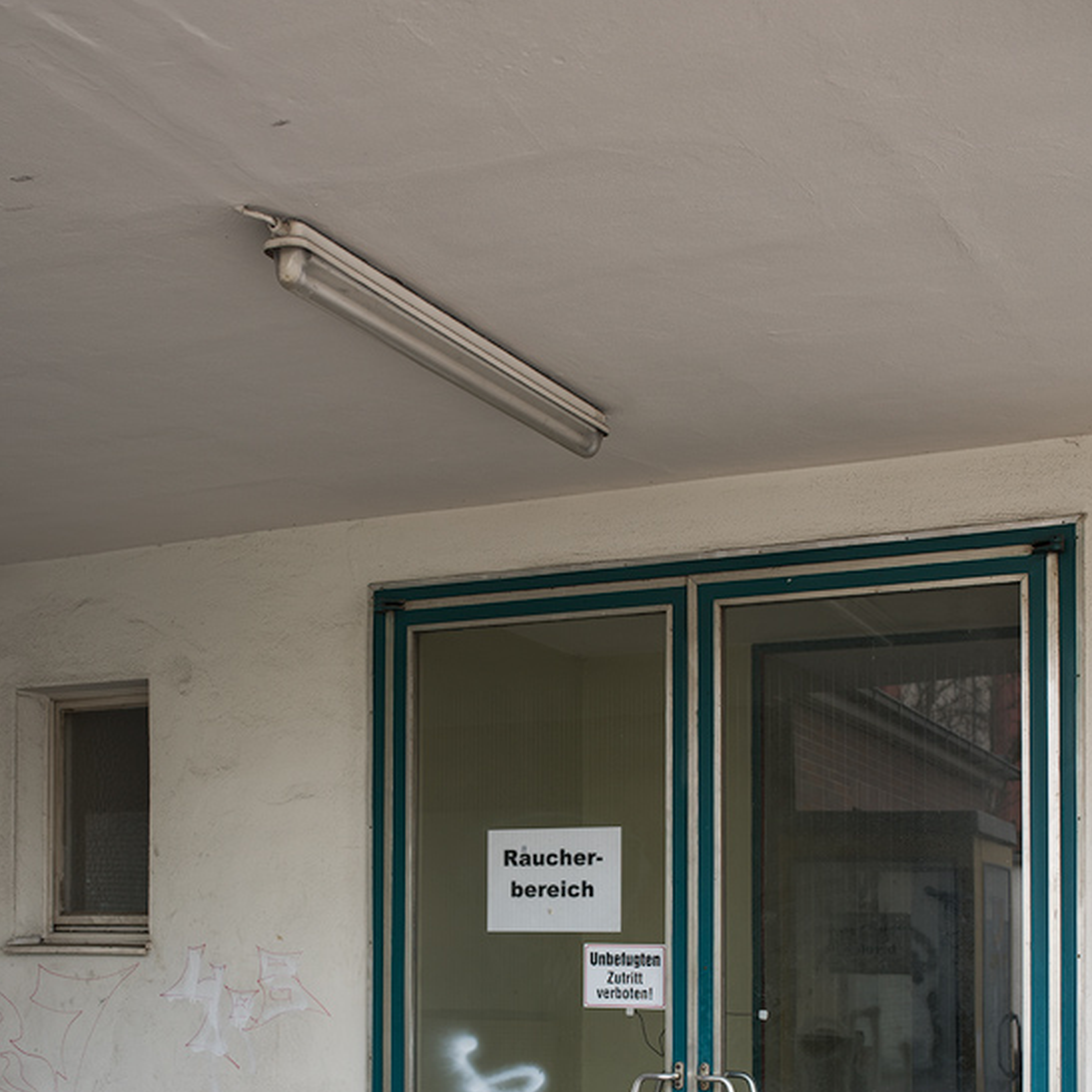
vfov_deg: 33.6
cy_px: 886
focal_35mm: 49
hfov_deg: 34.7
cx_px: 552
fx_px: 1749
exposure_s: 1/160
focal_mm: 35
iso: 100
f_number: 4
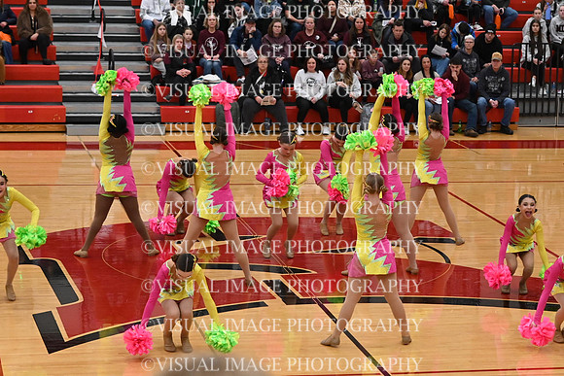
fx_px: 1645
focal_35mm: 105
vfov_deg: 13.0
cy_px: 188
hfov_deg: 19.5
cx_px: 282
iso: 6400
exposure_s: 1/400
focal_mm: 70
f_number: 4
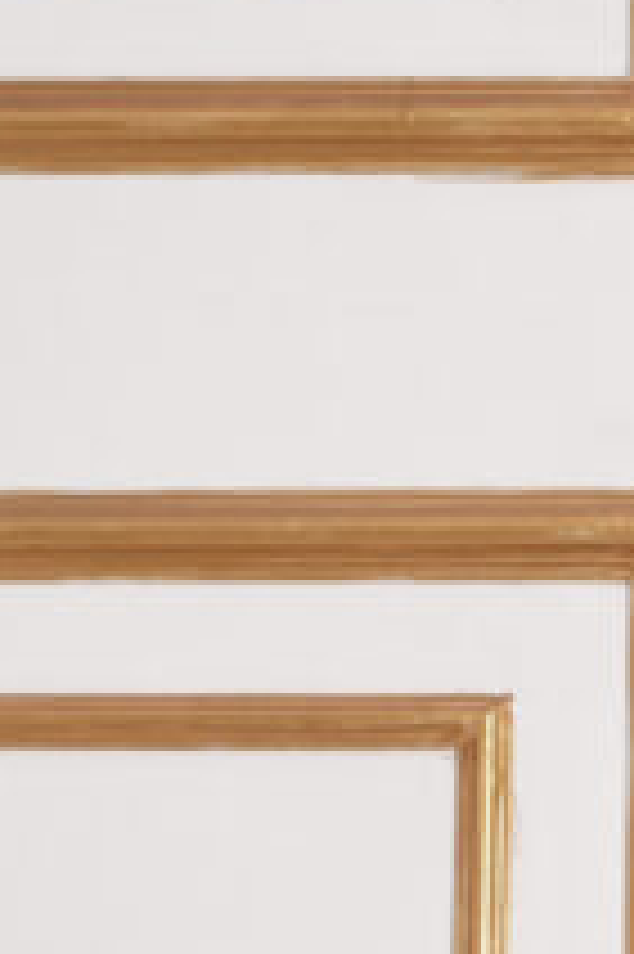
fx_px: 9366
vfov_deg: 5.5
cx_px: 1871
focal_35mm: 354
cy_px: 2943
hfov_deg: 3.8
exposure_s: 1/125
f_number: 10
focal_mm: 50
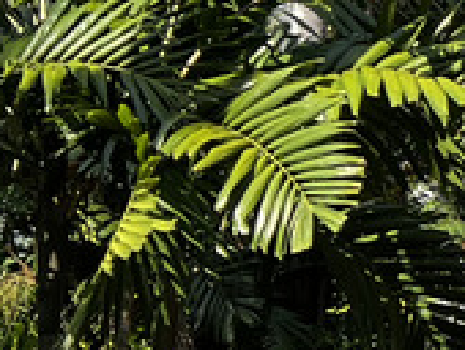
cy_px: 134
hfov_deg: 9.5
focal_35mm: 183
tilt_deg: +11.0
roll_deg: +0.9
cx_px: 1141
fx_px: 2462
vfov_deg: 8.1
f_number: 1.5
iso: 50
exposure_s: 1/1196
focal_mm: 5.7
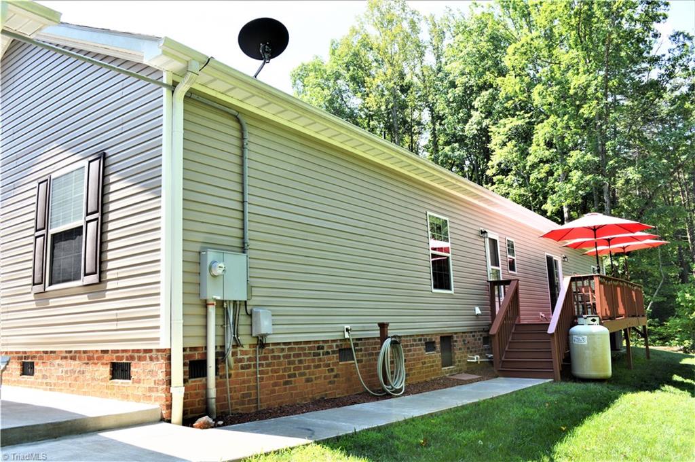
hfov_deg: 67.4
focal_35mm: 27
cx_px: 348
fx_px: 521
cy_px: 231
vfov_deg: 47.8
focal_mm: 18
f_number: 5.6
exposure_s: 1/125
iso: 110
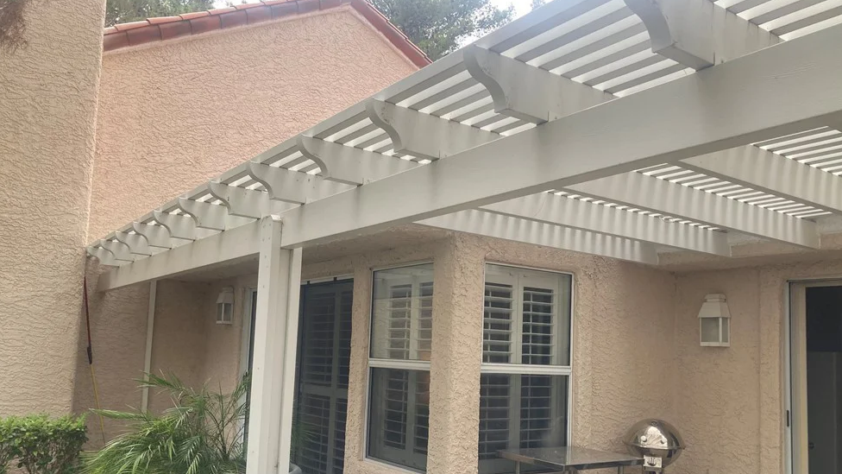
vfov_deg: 36.5
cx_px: 437
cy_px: 292
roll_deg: -1.5
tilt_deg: +5.5
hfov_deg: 61.0
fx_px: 714
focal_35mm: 32
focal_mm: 3.99
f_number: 1.8
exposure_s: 1/204
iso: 20
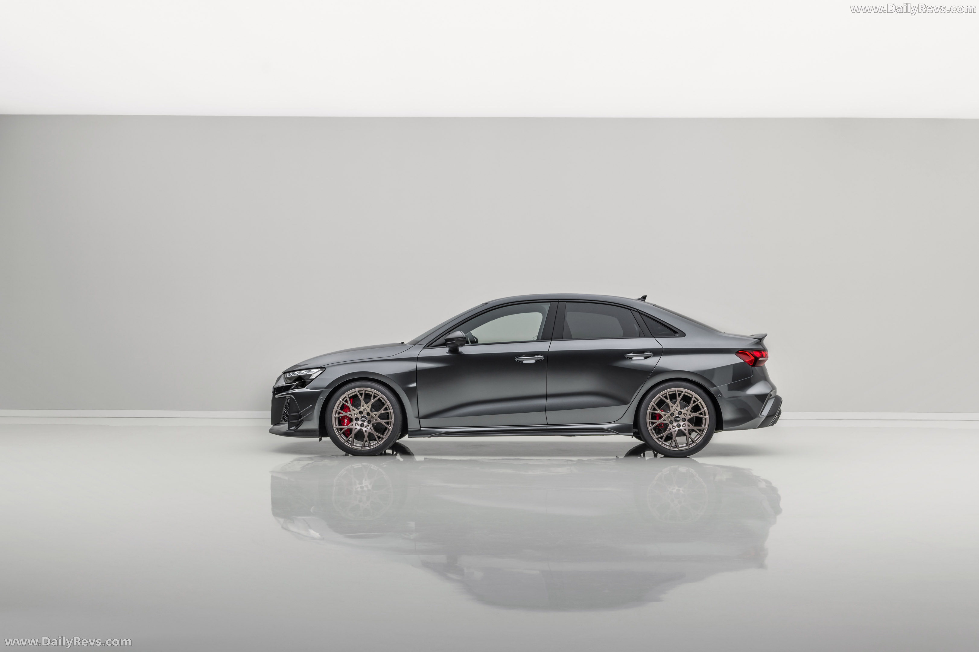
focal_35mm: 42
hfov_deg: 46.4
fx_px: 1142
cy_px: 326
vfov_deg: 31.9
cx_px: 490
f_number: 11
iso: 125
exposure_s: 1.3
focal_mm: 42
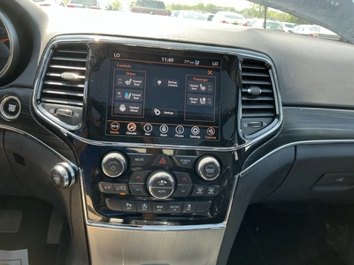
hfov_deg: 63.4
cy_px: 132
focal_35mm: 28
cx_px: 177
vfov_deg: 49.7
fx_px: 286
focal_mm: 3
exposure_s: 1/122
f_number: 1.8
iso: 40
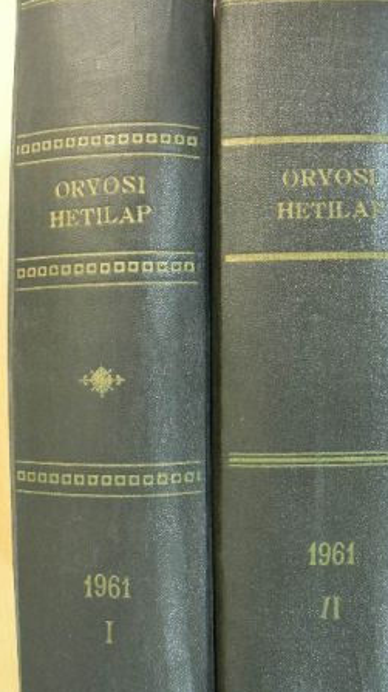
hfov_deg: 28.3
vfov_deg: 48.4
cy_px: 346
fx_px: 769
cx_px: 198
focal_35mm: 42
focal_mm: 6.3
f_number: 3.5
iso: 152
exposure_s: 1/3.9
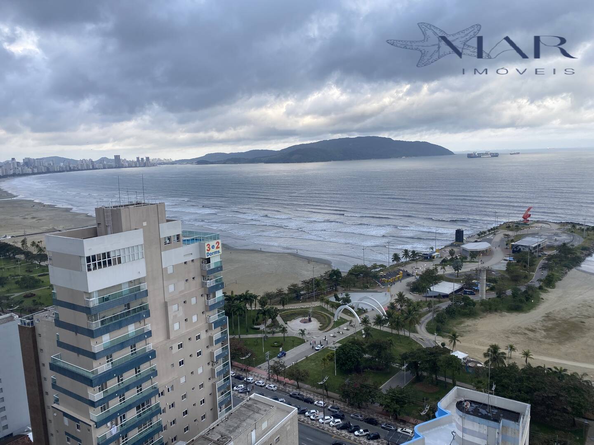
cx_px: 297
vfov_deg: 53.1
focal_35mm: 26
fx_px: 446
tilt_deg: -8.0
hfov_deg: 67.3
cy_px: 222
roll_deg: +1.9
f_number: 1.8
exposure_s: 1/706
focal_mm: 4.25
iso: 32
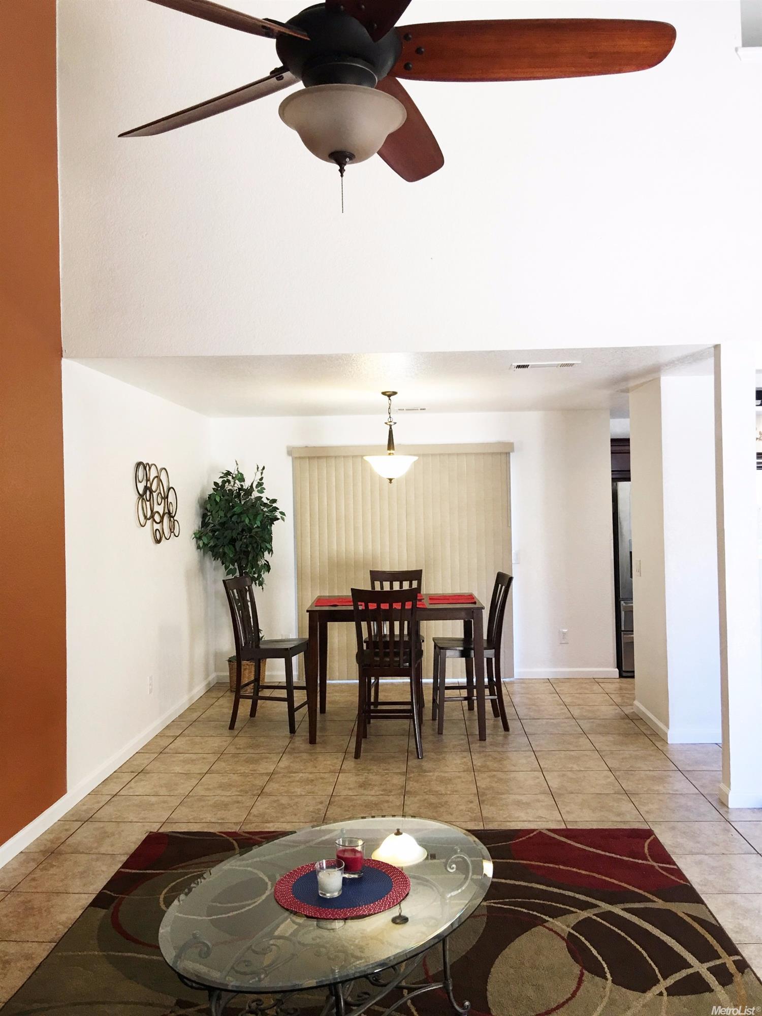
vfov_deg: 61.7
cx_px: 381
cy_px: 508
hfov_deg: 48.2
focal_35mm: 29
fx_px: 851
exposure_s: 1/30
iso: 32
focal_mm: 4.15
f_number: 2.2
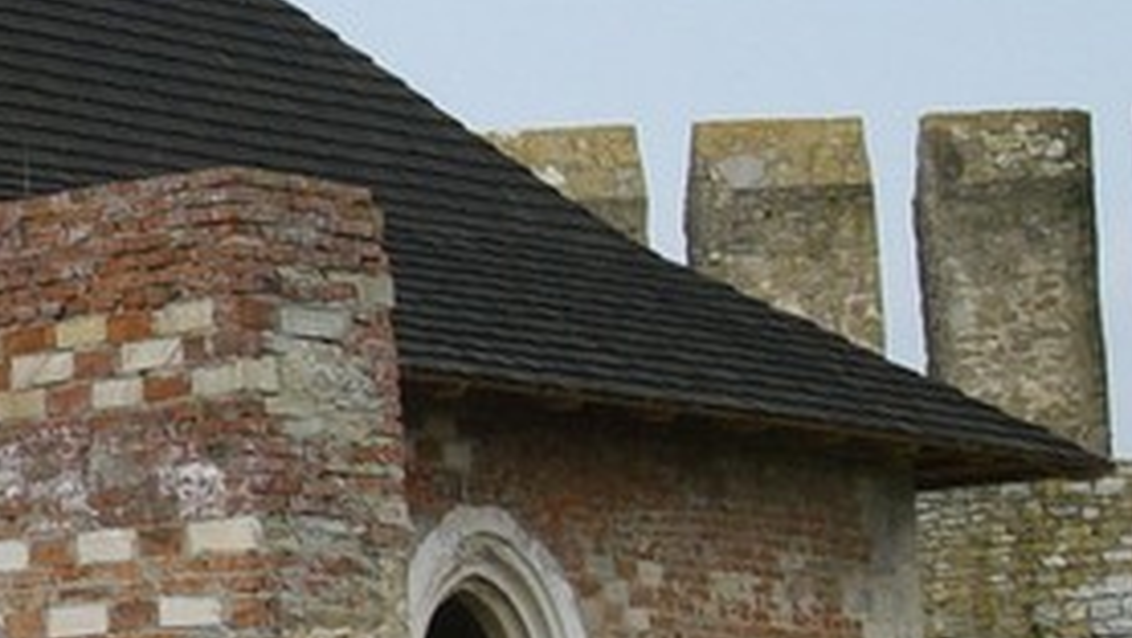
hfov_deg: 14.5
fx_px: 4143
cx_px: -558
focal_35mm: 138
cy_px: 339
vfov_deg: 8.8
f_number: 4.4
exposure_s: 1/500
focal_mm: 6.3
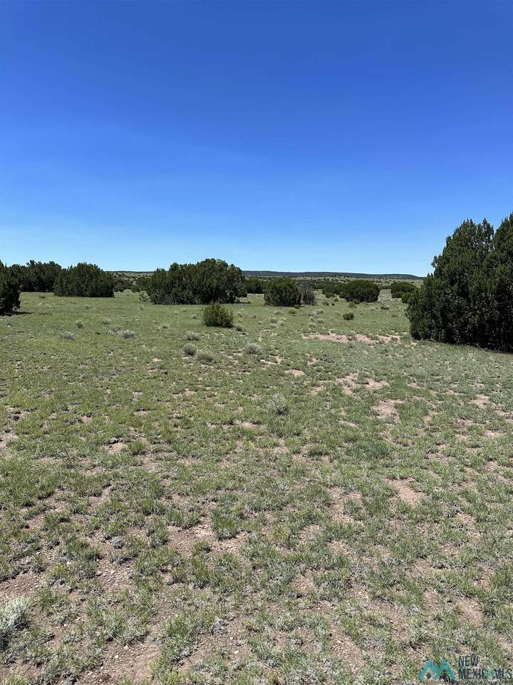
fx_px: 474
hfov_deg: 56.8
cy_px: 342
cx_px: 256
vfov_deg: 71.6
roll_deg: -1.4
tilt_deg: -6.3
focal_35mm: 24
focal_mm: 6.86
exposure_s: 1/4762
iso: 80
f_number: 1.78
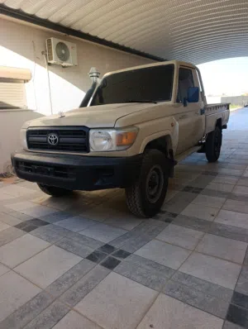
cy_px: 164
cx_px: 124
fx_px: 219
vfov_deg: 73.8
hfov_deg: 59.0
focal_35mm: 23
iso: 73
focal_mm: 6.11
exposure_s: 1/100
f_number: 1.65
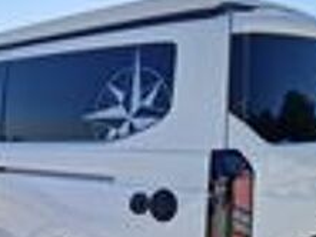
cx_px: 109
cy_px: 187
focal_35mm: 50
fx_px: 457
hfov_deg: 37.8
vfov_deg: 28.6
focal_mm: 5.4
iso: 50
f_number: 1.8
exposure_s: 1/1900
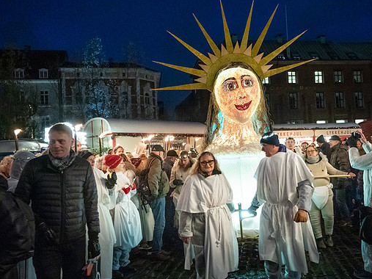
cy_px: 140
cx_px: 212
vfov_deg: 42.9
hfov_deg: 55.2
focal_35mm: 33
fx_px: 355
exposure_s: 1/250
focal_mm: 30
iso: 8000
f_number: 2.8
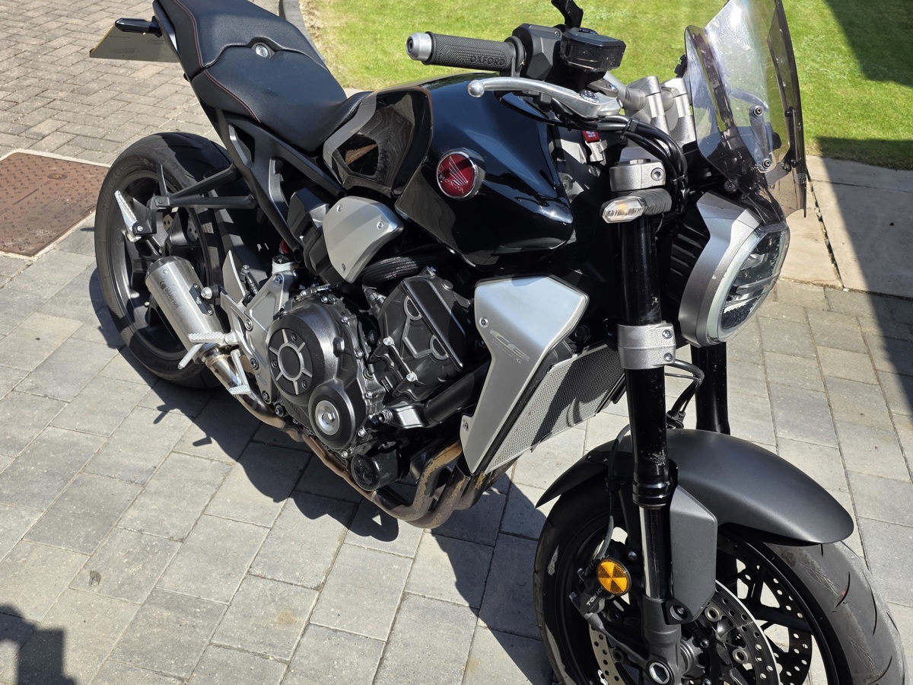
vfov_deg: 58.9
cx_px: 456
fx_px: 607
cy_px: 342
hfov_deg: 73.9
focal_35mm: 23
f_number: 1.7
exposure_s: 1/3050
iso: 80
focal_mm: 6.25
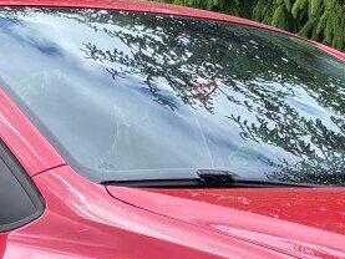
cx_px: 228
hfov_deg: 10.8
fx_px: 1825
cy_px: 190
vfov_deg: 8.1
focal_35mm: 183
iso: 50
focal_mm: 5.96
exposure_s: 1/1058
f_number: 1.6
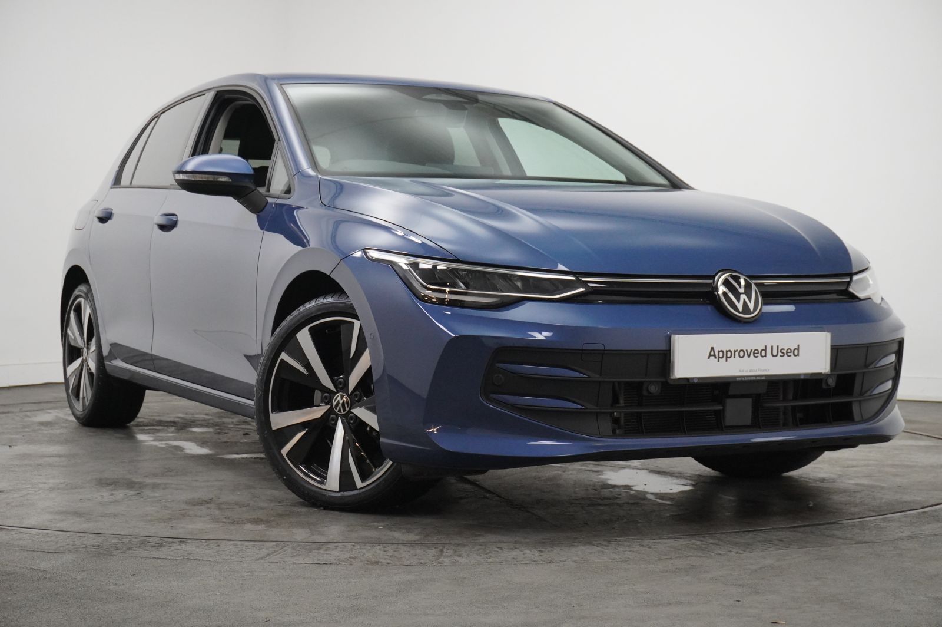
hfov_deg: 35.1
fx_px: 1490
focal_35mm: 57
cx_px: 471
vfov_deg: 23.7
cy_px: 314
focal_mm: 38
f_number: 5.6
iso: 3200
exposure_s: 1/160
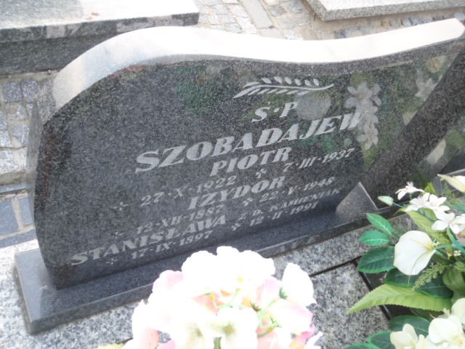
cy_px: 174
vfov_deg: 39.7
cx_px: 232
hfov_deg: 51.4
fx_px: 484
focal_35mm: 36
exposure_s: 1/40
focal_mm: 6.53
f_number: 4.1
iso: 80
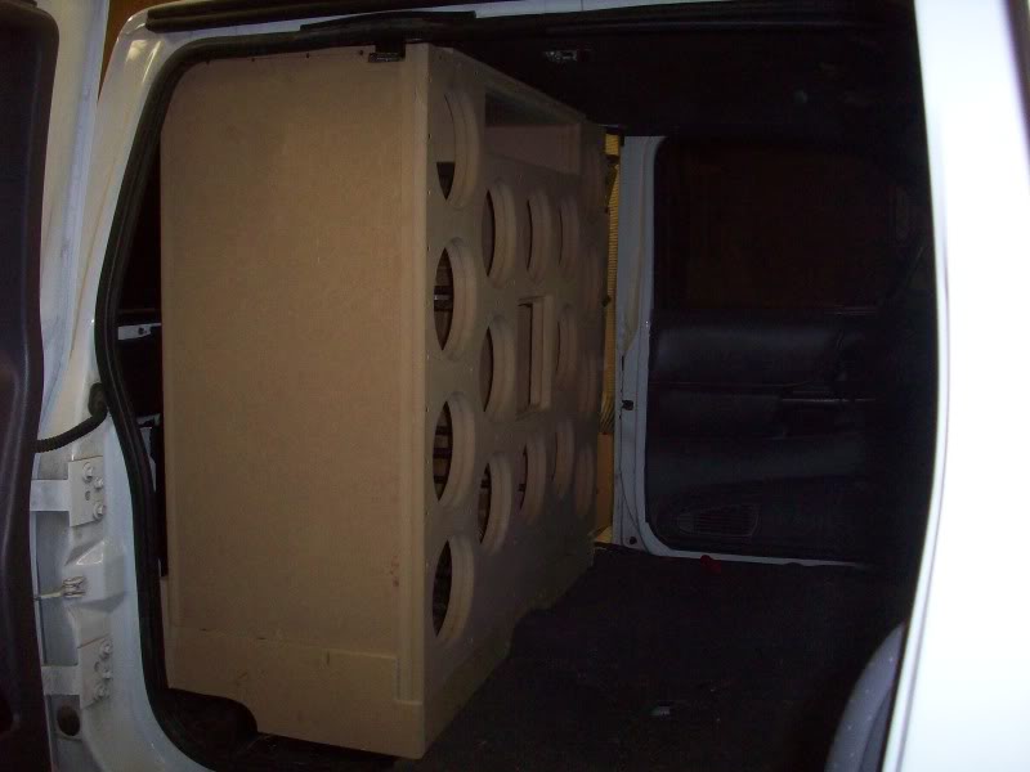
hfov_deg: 50.1
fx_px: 1101
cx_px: 515
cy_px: 386
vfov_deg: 38.7
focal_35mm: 37
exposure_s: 1/64
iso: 200
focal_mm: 6.2
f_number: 2.8
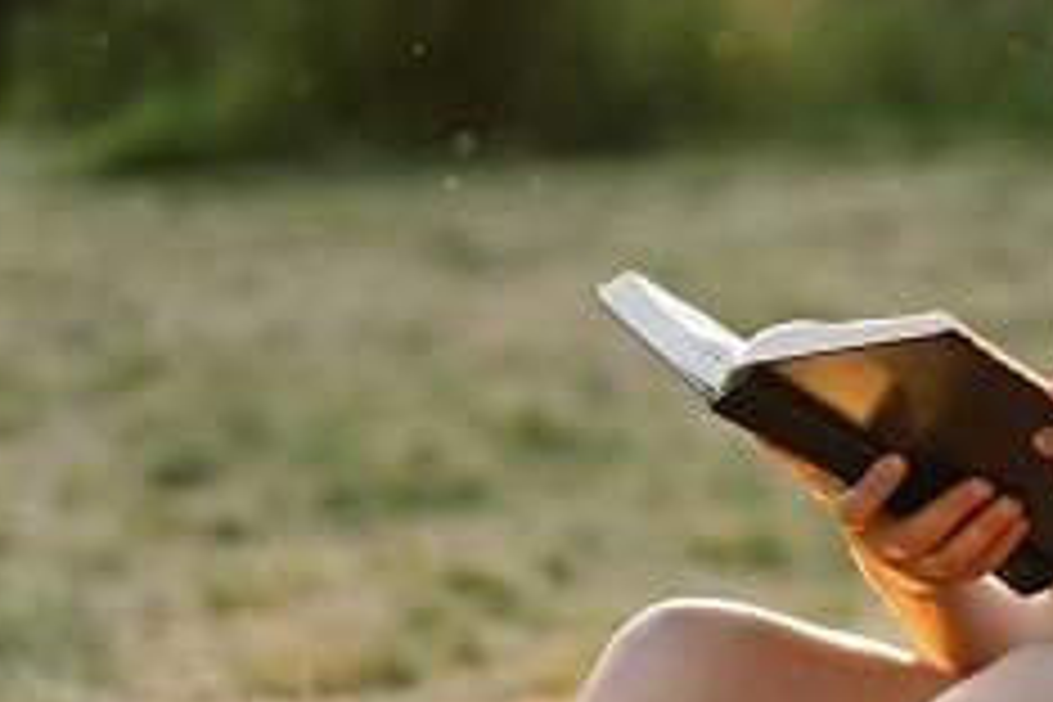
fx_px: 4124
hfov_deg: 14.5
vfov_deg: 9.7
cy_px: 356
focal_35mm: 141
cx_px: 702
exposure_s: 1/800
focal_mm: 55
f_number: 1.8
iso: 100
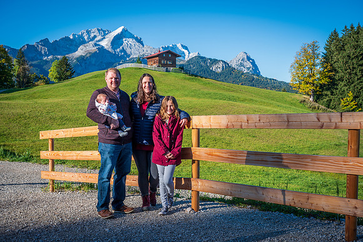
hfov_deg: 49.6
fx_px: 393
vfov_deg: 34.2
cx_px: 182
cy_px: 121
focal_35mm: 39
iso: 100
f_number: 8
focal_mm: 39
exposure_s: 1/250
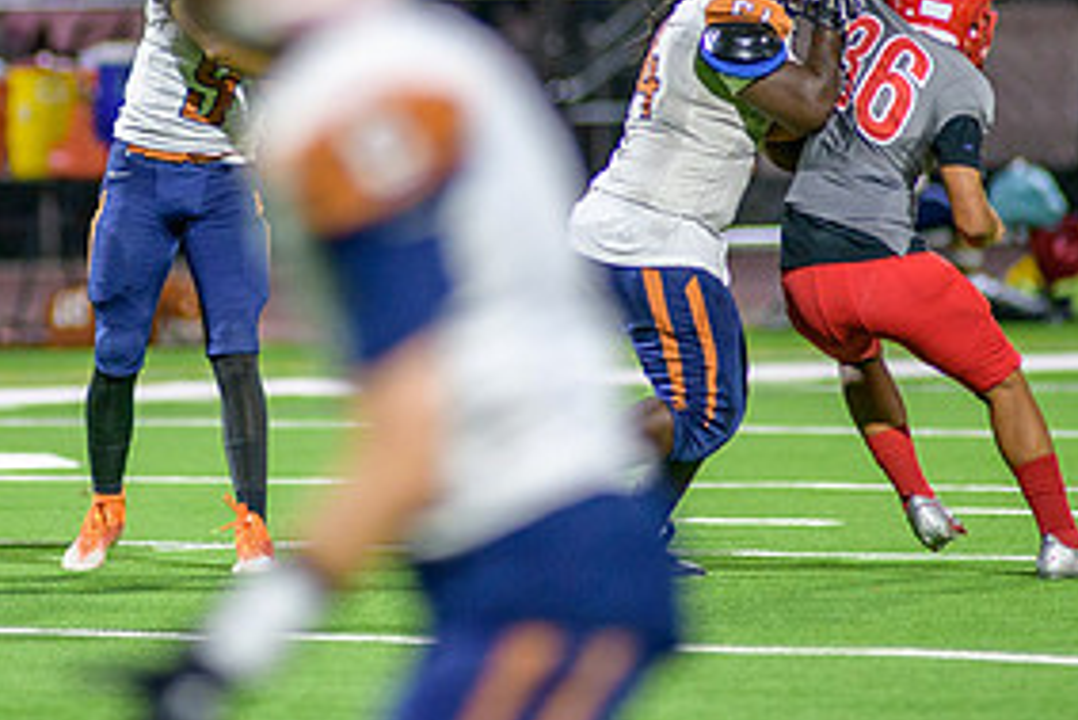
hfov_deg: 3.4
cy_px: 86
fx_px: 18424
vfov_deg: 2.2
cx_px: 278
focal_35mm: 615
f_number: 2.8
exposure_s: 1/500
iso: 2000
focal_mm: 300
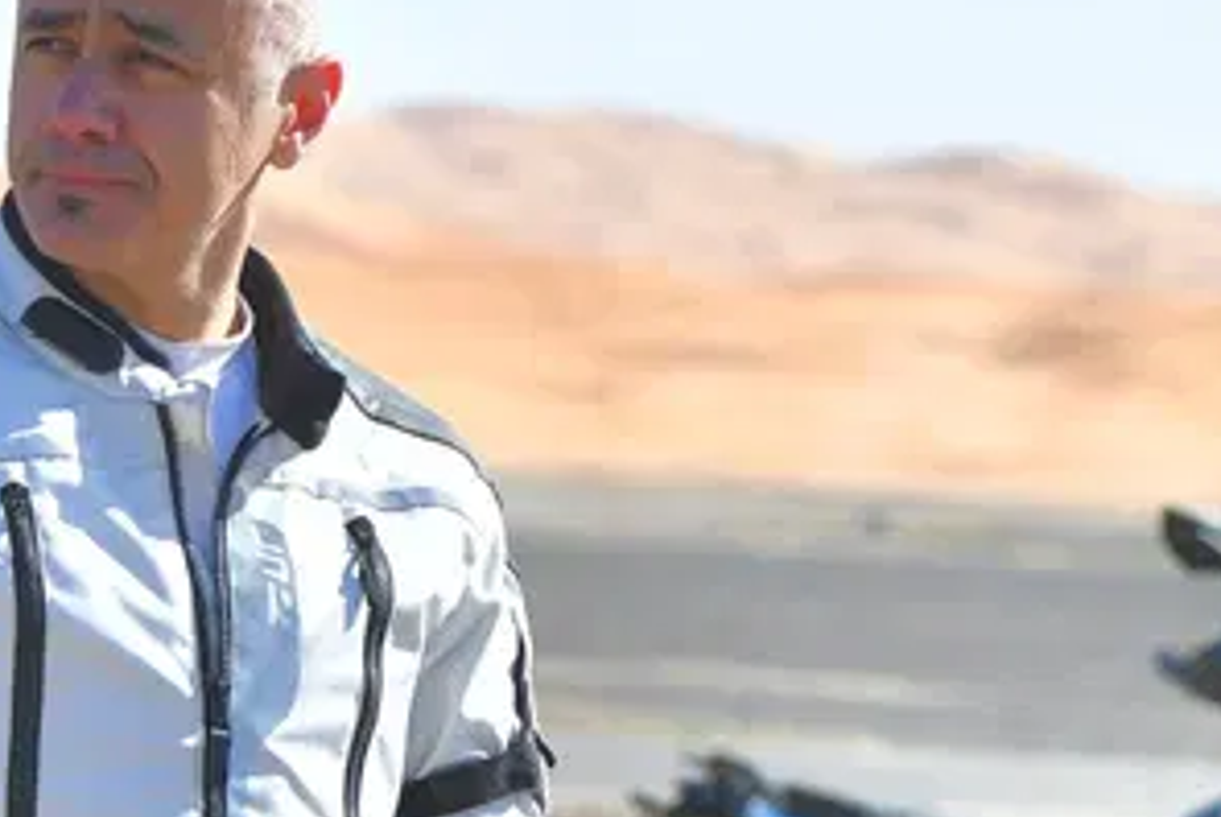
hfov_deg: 6.2
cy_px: 900
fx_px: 11271
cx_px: 1130
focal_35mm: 332
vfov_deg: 4.1
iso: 500
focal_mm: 82
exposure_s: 1/3200
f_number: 3.5
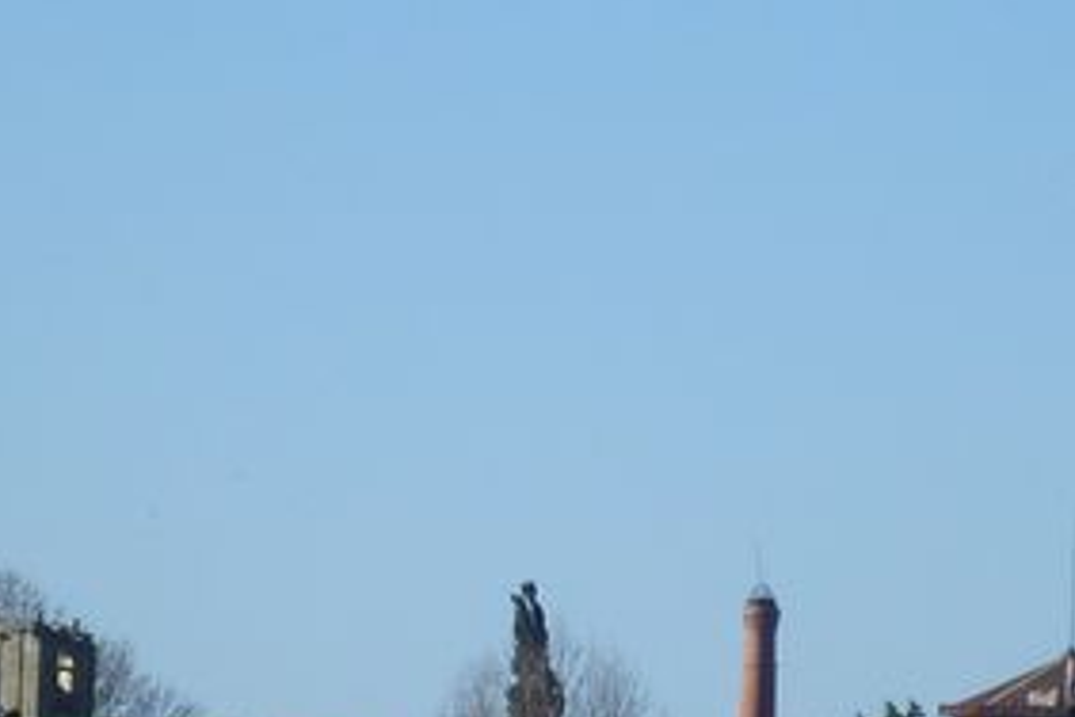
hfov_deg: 4.1
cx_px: 469
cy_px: 641
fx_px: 15138
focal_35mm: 507
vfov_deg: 2.7
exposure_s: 1/250
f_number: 6.9
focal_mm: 25
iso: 80
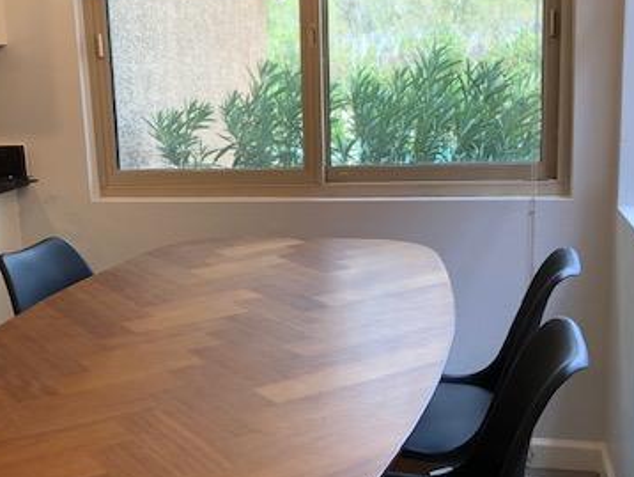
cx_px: 234
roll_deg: +2.1
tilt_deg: -11.0
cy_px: 232
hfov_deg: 37.9
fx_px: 916
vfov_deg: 29.1
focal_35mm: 50
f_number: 1.8
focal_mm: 3.99
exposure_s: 1/120
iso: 50
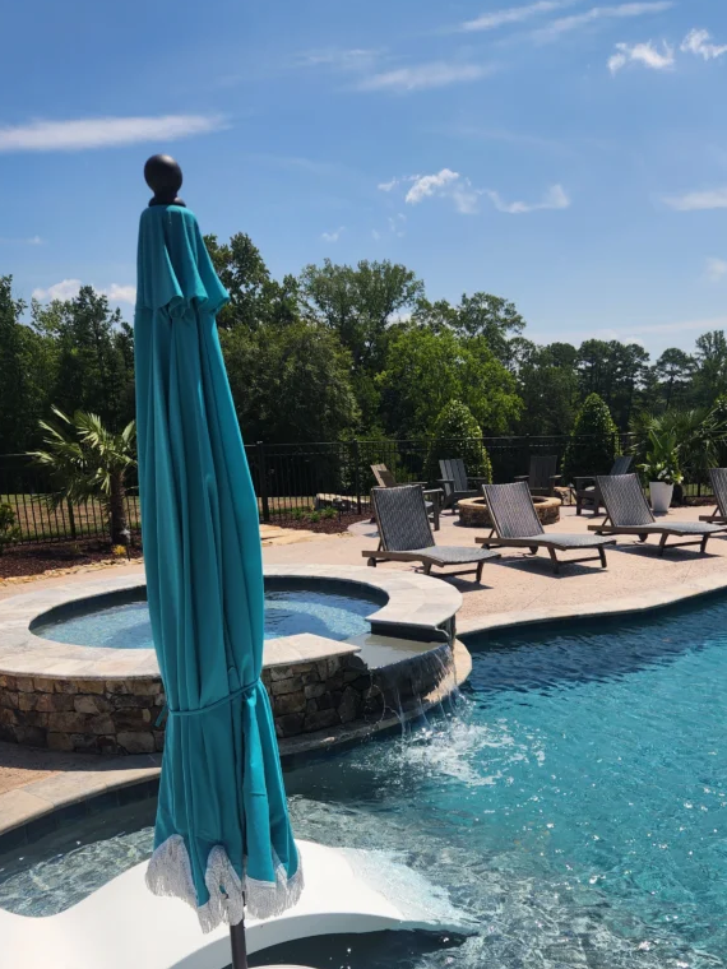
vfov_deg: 57.2
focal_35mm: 31
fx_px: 868
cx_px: 443
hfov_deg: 45.2
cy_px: 635
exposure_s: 1/3758
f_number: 1.8
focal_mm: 5.4
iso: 20
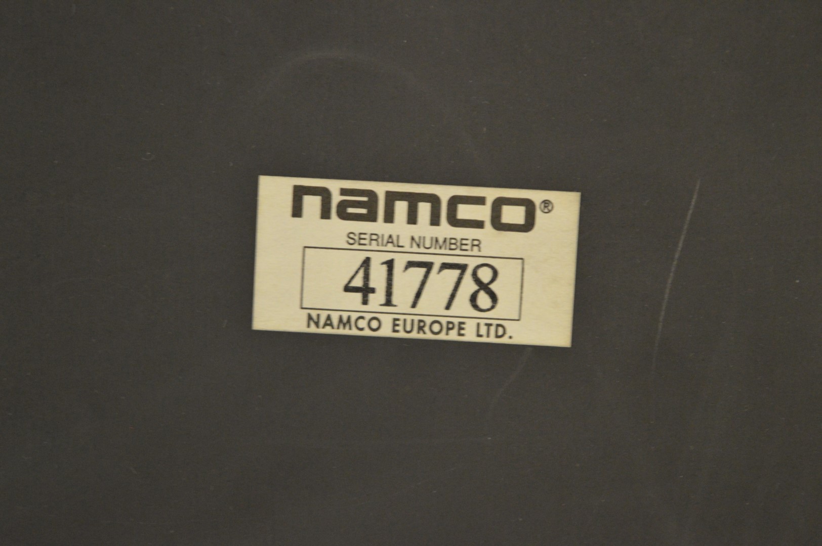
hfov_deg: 24.6
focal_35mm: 82
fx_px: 1882
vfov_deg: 16.5
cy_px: 273
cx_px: 411
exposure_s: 1/15
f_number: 5.6
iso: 2500
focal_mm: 55
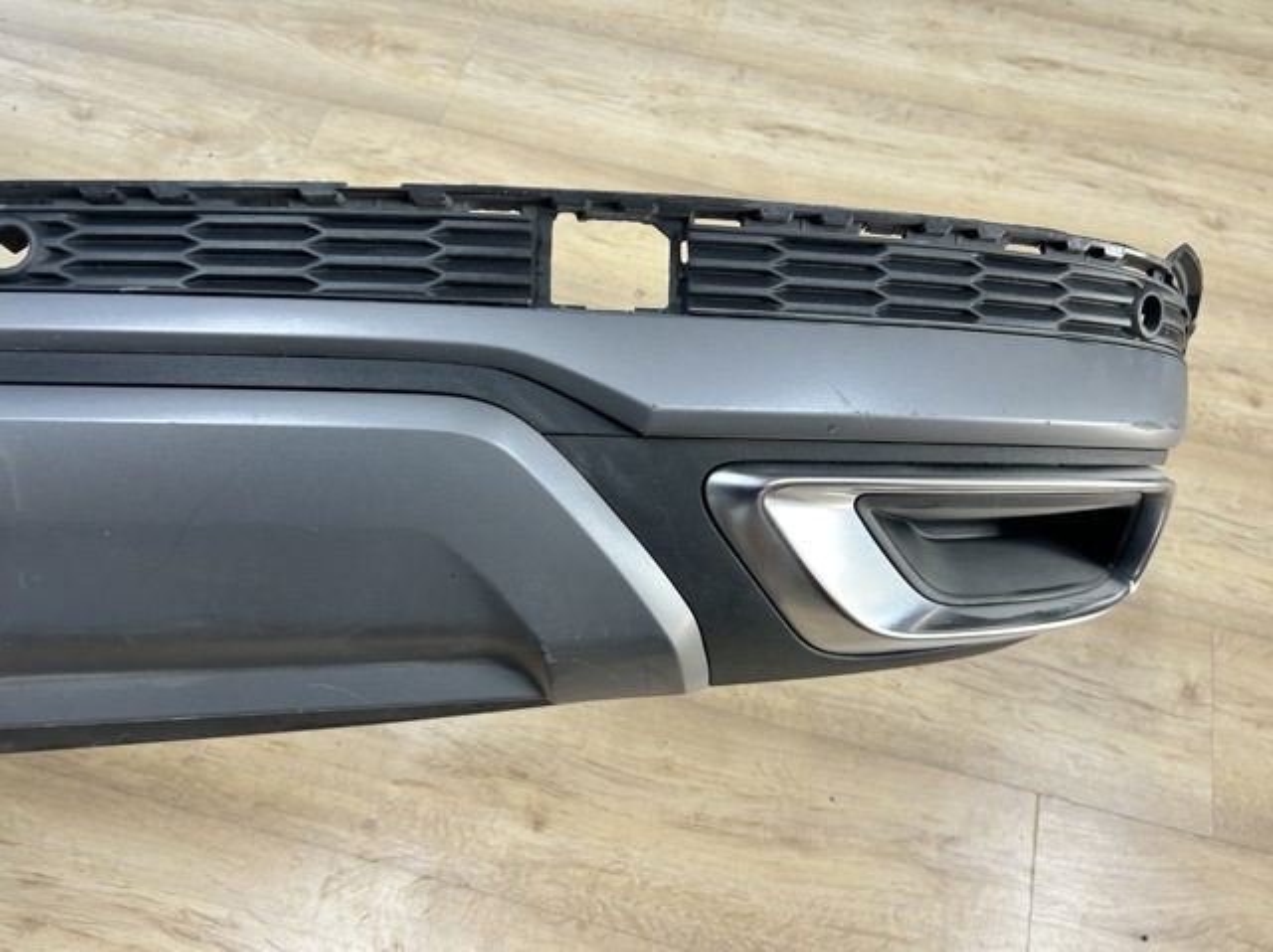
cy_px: 476
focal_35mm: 26
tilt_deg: -64.7
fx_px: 955
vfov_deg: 53.0
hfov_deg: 67.3
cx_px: 636
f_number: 1.5
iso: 80
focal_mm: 5.7
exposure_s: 1/50
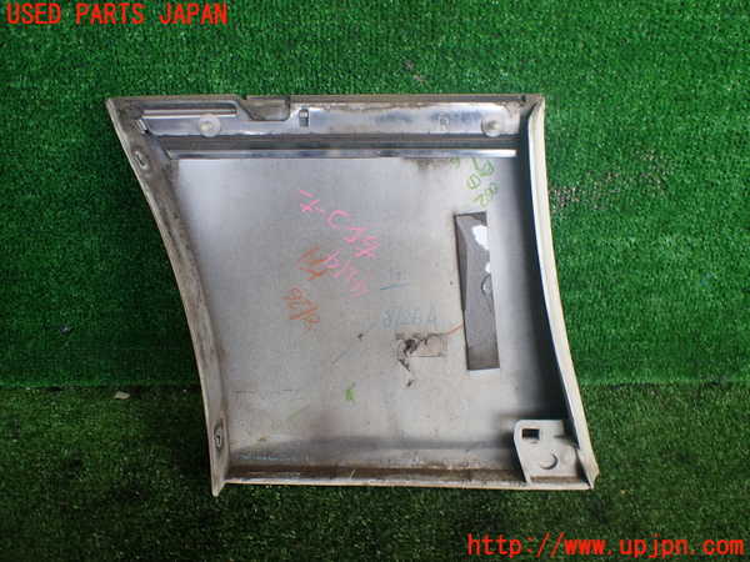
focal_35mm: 30
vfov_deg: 46.8
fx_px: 650
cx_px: 375
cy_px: 281
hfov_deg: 60.0
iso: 200
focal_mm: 5.4
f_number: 2.3
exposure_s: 1/125
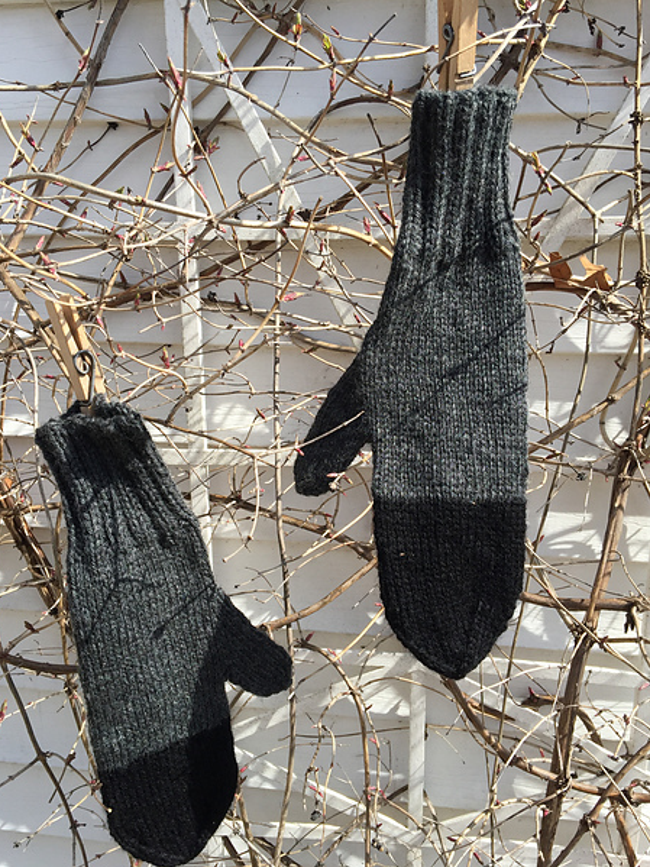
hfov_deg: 45.4
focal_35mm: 31
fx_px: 776
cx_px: 305
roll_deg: -0.2
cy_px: 450
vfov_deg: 58.3
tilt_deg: -16.9
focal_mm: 4.15
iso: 32
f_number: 2.2
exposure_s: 1/1364
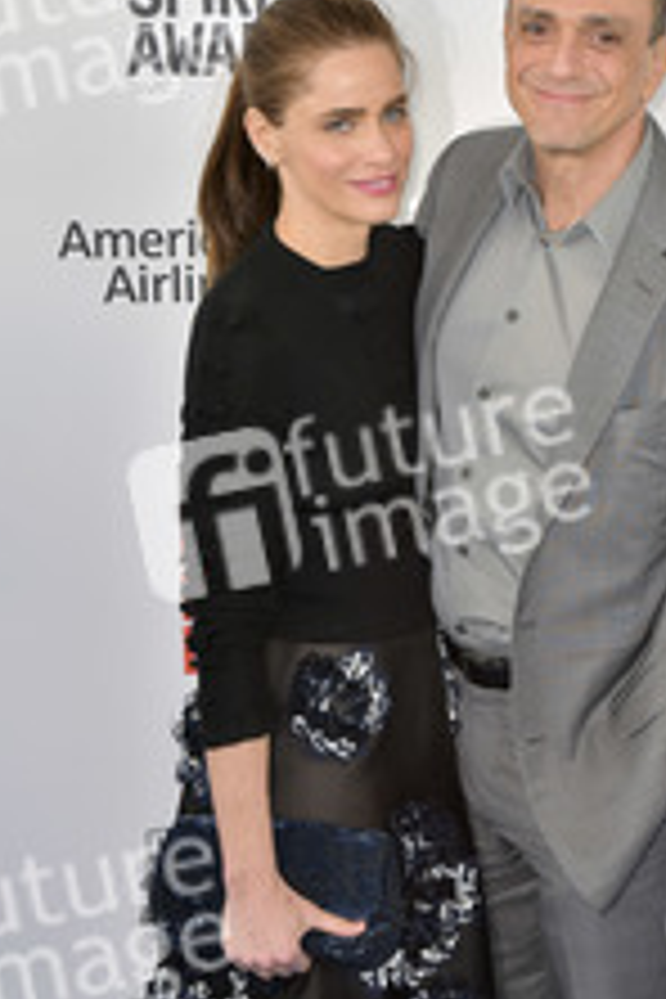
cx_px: 493
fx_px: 3496
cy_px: 720
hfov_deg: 10.9
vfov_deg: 16.2
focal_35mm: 126
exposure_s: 1/320
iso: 500
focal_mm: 70
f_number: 6.3
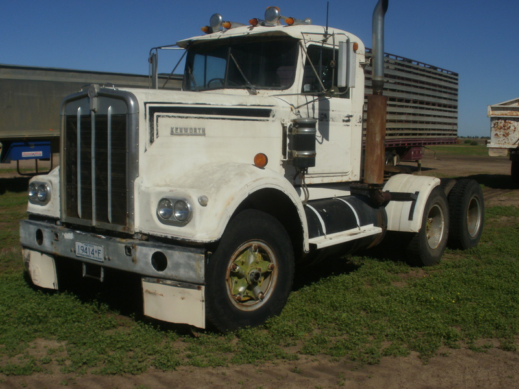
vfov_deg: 32.9
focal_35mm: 44
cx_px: 260
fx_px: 660
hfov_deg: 42.9
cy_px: 194
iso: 100
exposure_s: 1/1600
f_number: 6.3
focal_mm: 7.7
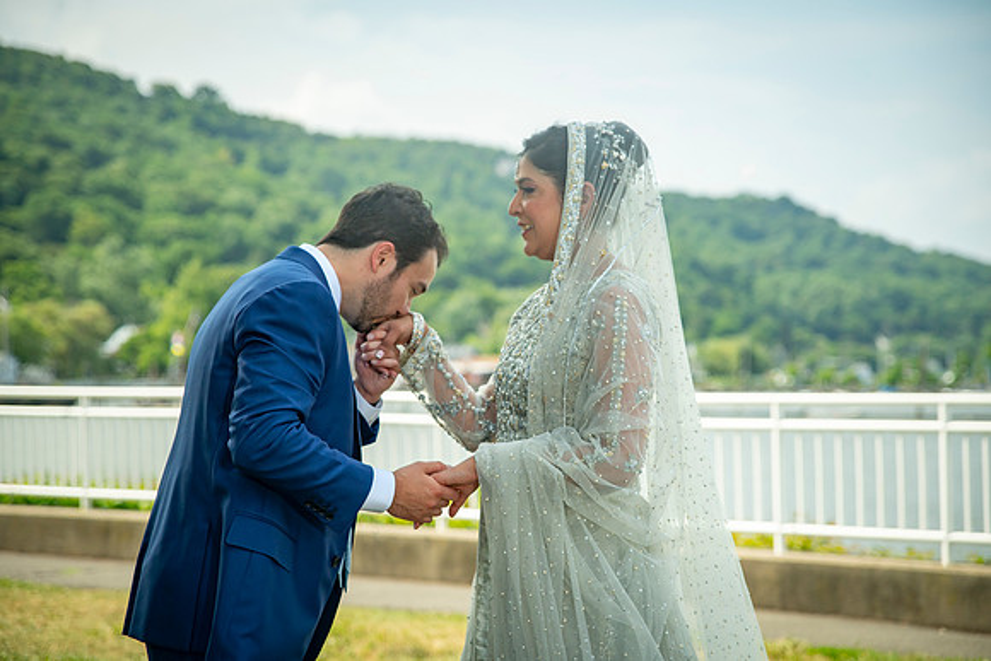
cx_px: 496
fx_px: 2049
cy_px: 321
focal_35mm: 74
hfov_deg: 27.2
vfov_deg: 18.3
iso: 200
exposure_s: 1/4000
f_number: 2.8
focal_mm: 70
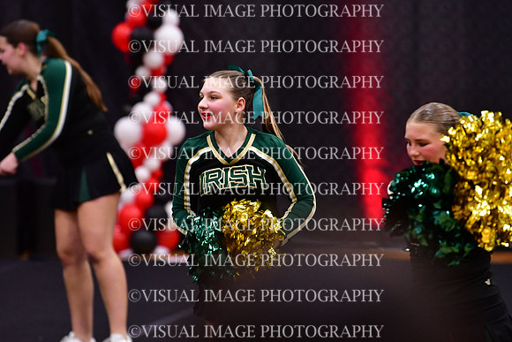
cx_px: 256
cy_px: 171
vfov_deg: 4.6
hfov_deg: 6.9
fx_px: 4267
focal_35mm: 300
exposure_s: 1/500
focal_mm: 200
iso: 4000
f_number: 3.5
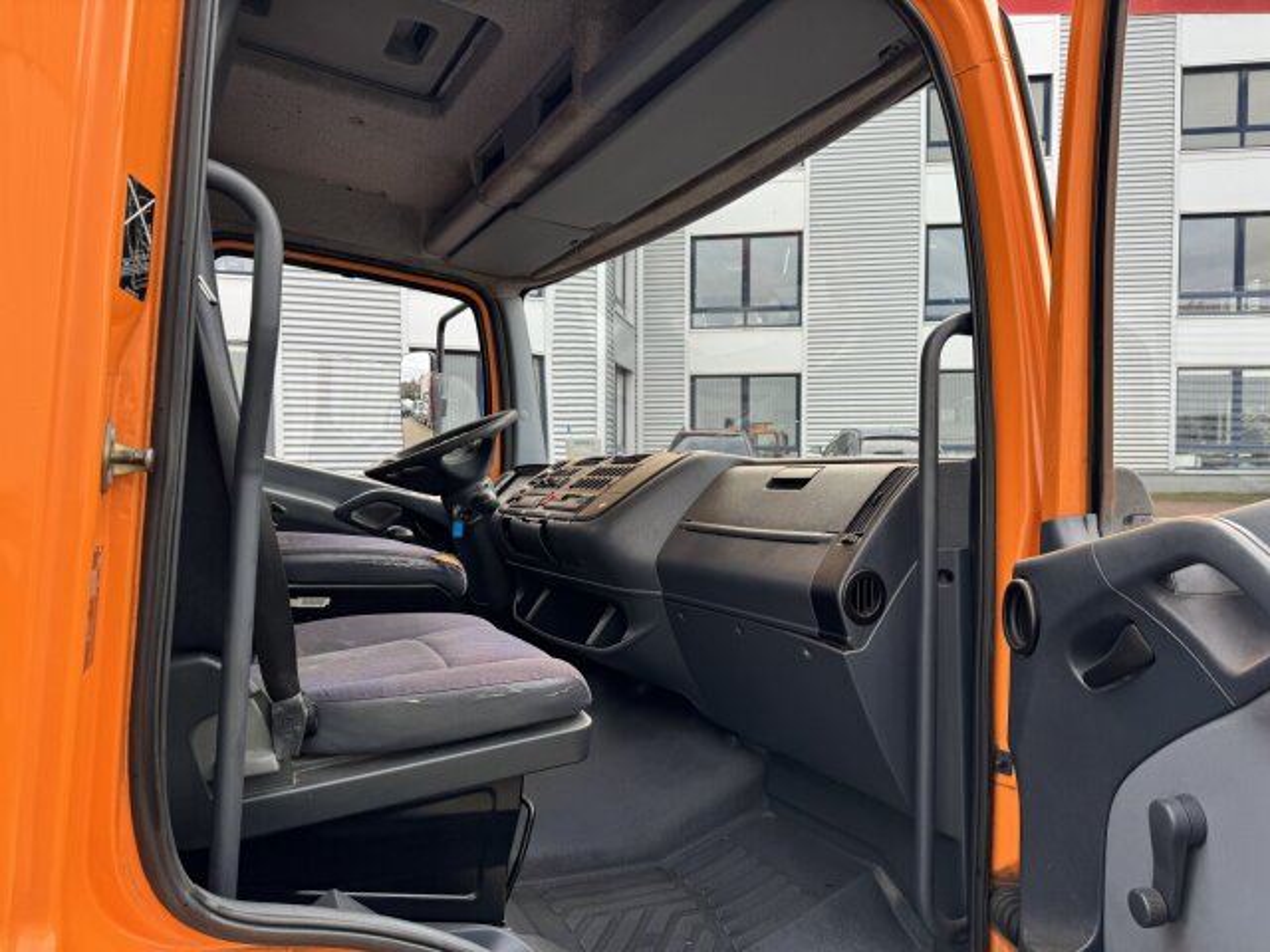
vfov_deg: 56.8
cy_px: 476
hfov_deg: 71.6
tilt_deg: -2.0
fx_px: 881
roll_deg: +0.5
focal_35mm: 24
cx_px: 635
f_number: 1.78
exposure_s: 1/488
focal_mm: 6.86
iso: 80
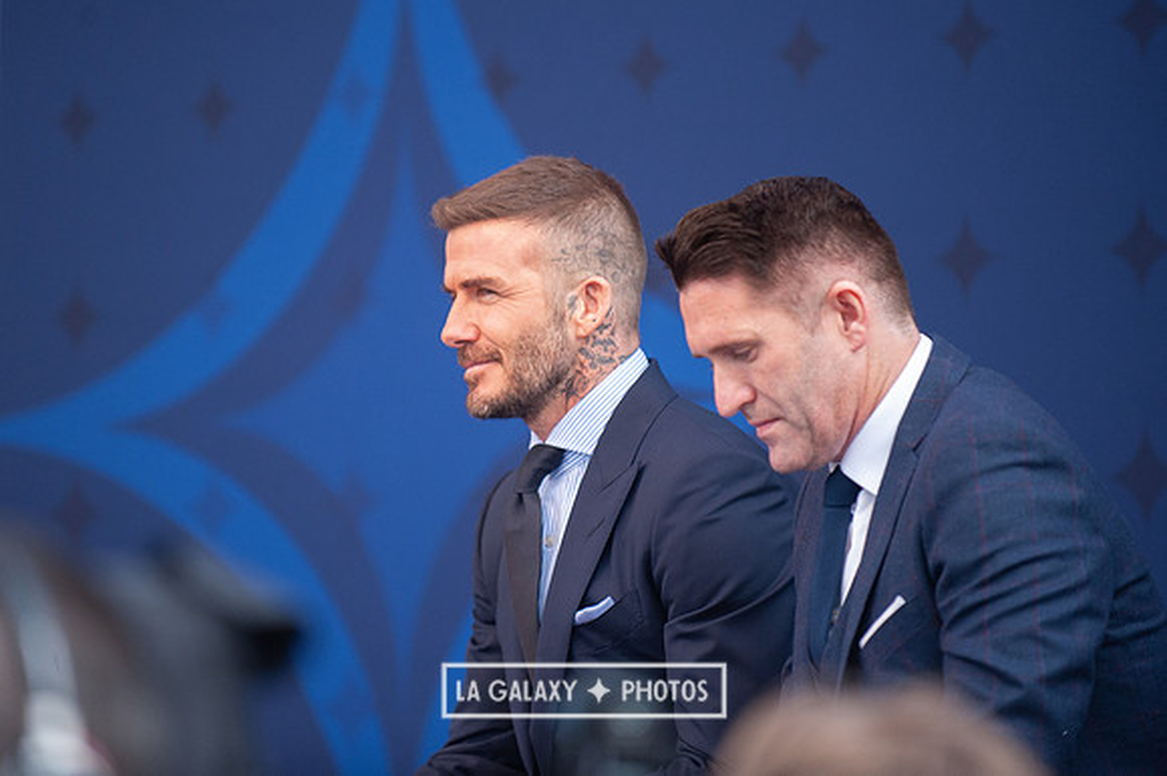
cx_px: 531
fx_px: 7667
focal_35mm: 237
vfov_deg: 5.8
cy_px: 326
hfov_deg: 8.7
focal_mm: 200
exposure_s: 1/1250
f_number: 2.8
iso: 1100
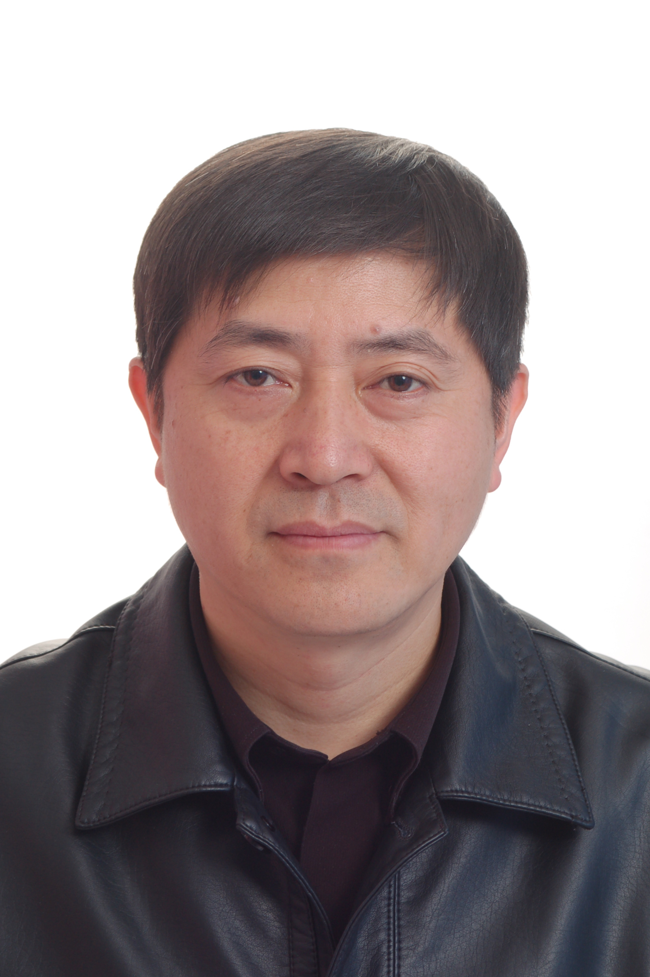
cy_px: 488
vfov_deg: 20.9
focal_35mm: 98
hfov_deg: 14.0
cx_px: 325
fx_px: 2645
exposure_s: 1/90
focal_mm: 65
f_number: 5.6
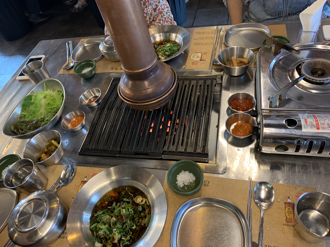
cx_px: 165
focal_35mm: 26
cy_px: 124
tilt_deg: -47.6
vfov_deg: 53.1
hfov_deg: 67.3
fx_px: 248
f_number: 1.8
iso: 320
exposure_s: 1/40
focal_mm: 4.25
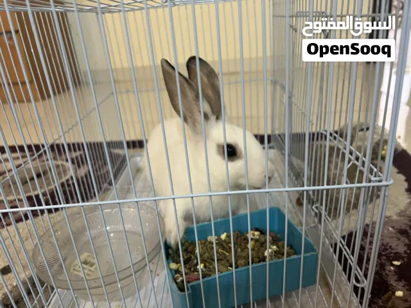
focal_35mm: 26
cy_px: 154
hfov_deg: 67.3
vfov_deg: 53.1
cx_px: 206
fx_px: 309
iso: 320
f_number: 1.5
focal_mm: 5.7
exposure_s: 1/60
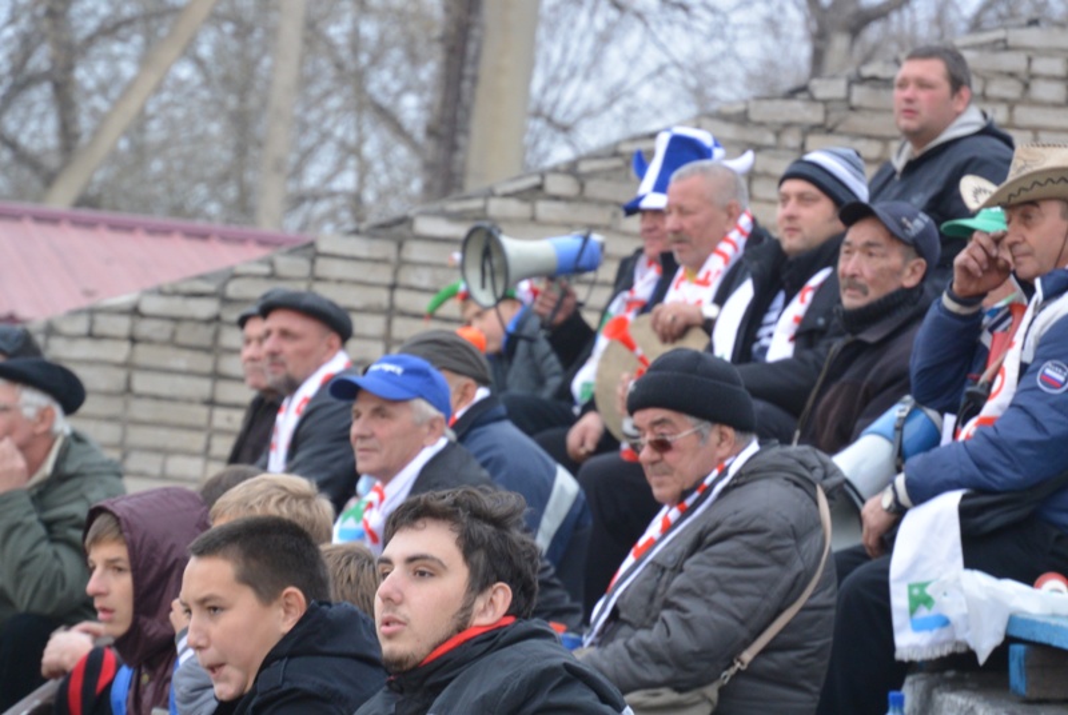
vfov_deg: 5.9
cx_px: 534
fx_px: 6922
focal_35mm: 233
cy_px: 358
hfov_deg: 8.8
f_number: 5
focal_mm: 86.5
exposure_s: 1/160
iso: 400
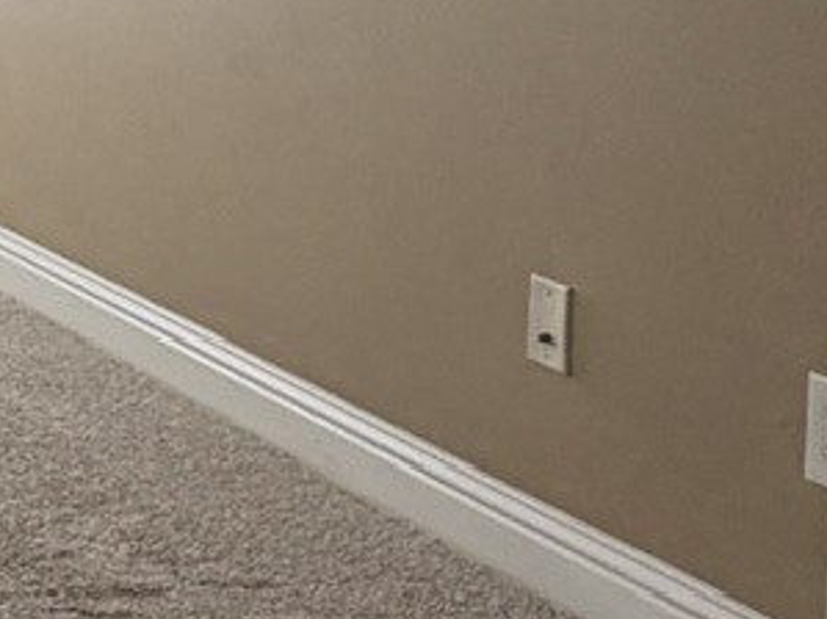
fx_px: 2293
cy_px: -64
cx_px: -938
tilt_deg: -7.6
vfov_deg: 15.0
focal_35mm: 96
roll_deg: +3.4
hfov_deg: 15.3
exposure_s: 1/121
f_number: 2.2
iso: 64
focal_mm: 2.22
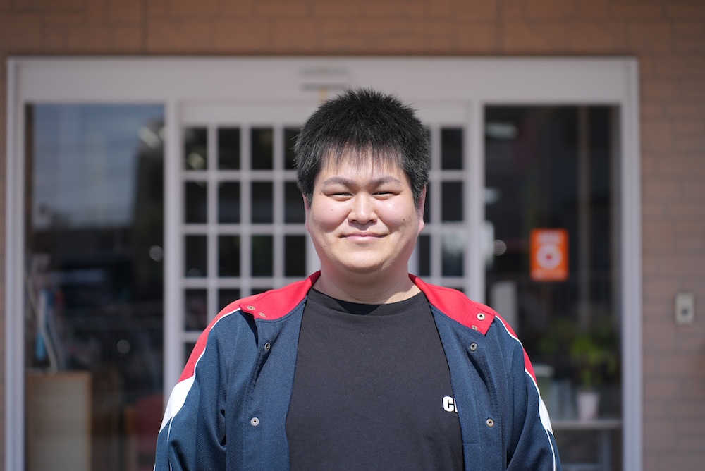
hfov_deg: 27.0
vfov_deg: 18.2
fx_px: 1470
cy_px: 236
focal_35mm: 75
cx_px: 352
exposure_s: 1/1250
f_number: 2.8
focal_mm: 75
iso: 100
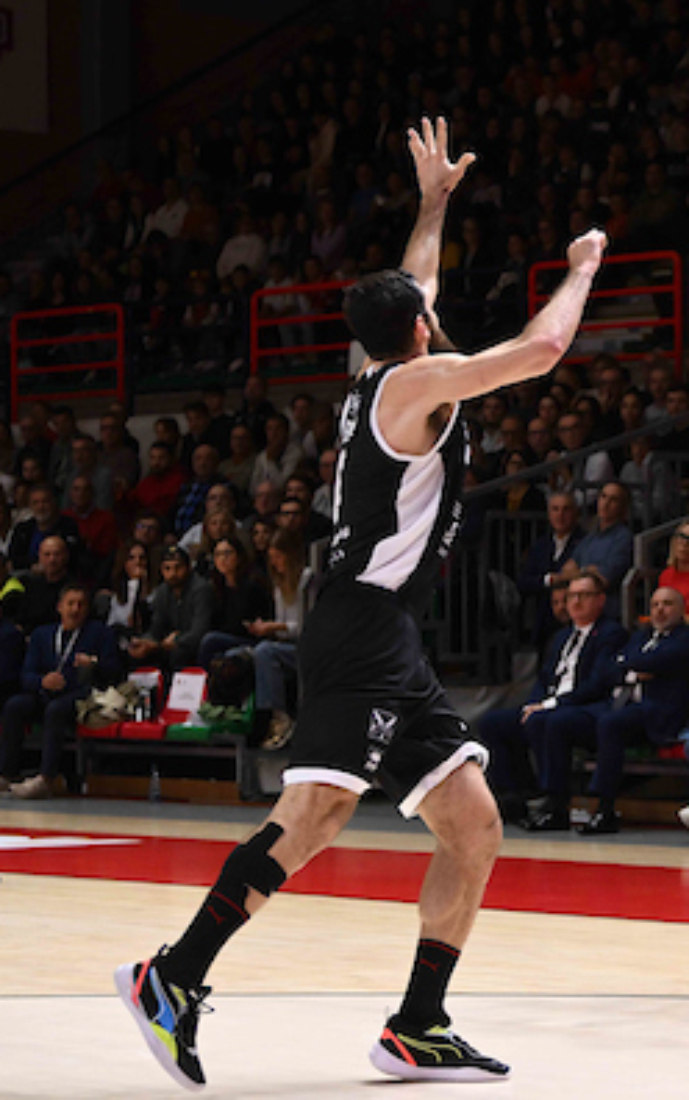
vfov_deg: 19.3
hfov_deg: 11.9
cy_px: 550
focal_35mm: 108
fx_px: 3240
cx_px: 795
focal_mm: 70
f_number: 3.5
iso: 4000
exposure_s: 1/1250
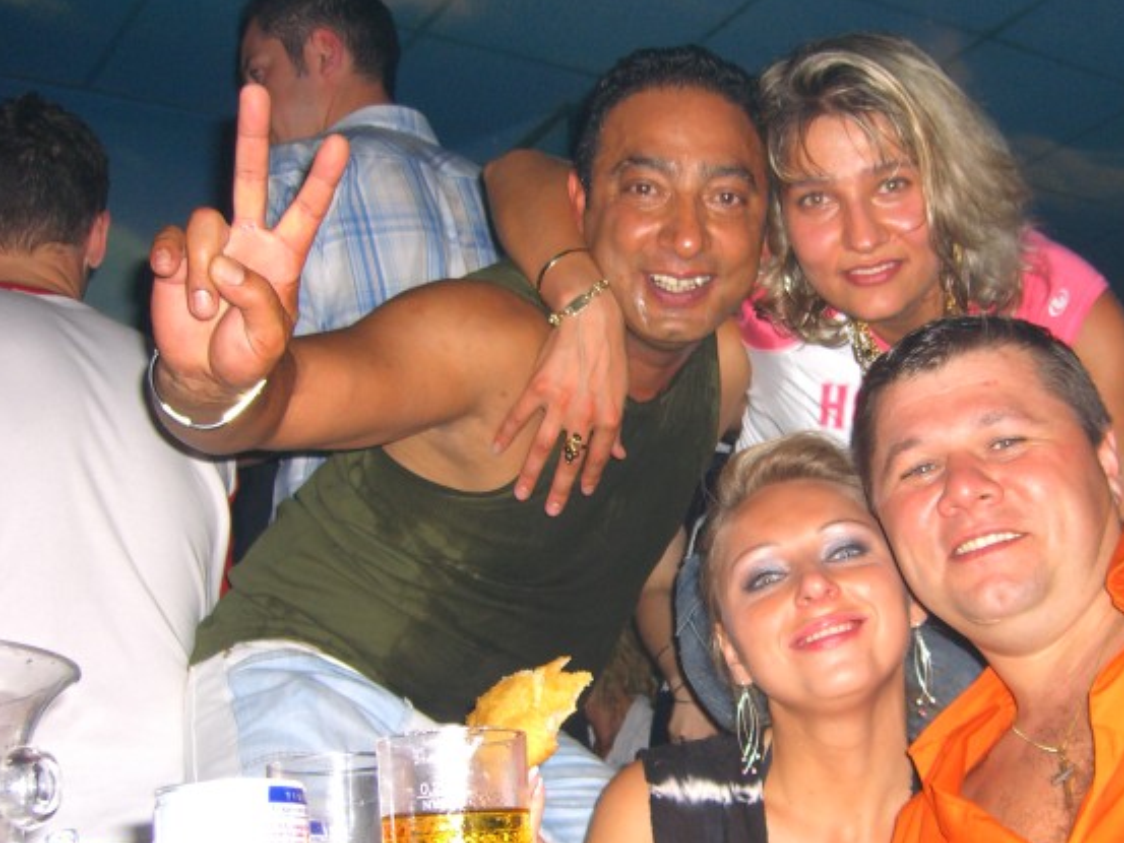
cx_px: 772
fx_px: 1786
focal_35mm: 55
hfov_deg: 34.5
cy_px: 559
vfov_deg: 26.4
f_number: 2.8
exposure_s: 1/60
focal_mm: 7.9
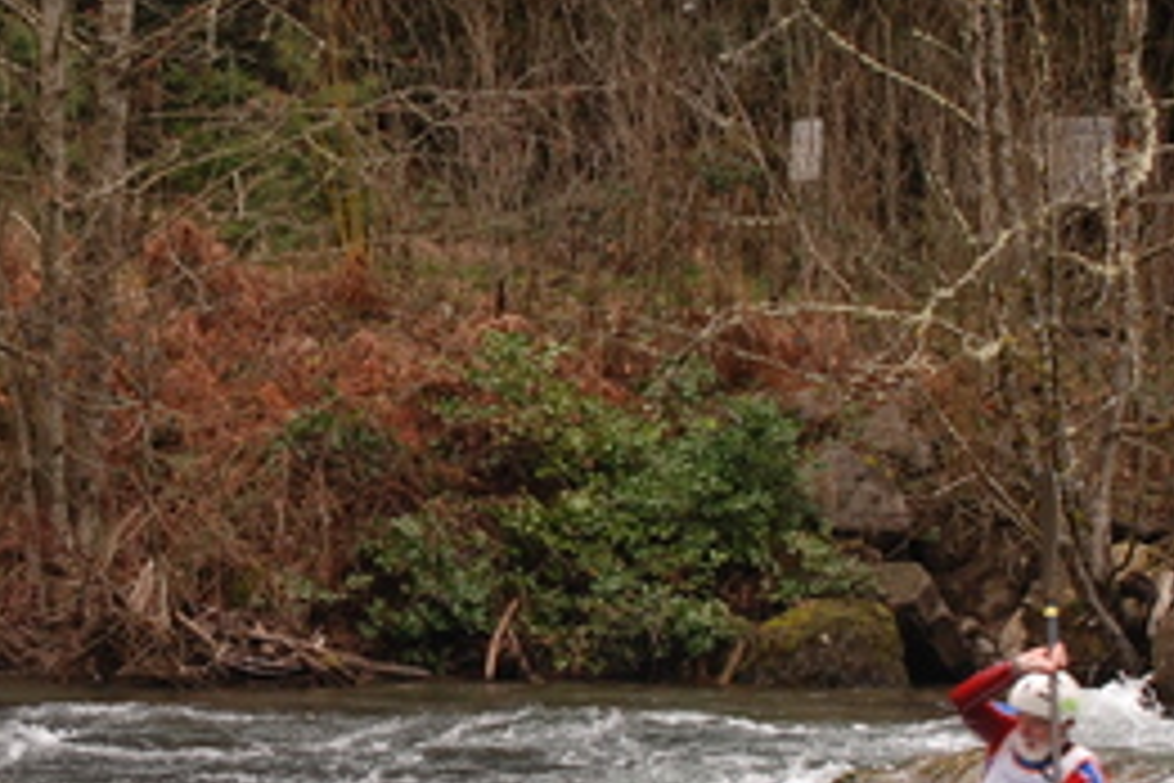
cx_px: 355
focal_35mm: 129
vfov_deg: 10.6
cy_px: 353
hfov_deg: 15.8
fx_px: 4207
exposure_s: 1/200
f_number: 5
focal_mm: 28
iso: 250
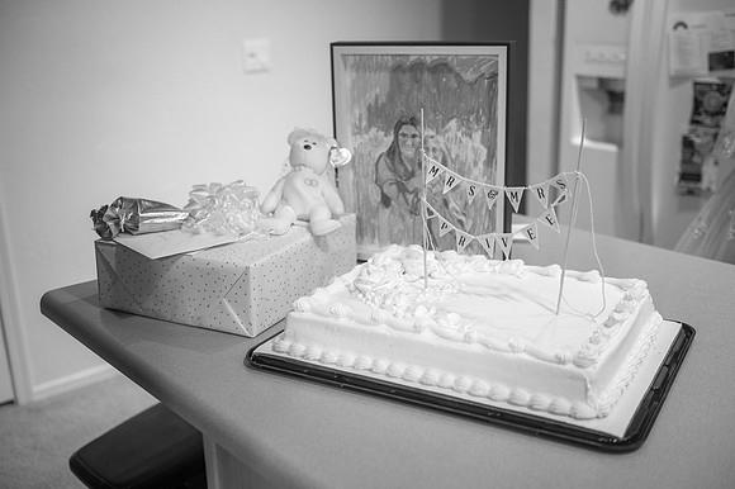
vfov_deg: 33.4
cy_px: 244
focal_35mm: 40
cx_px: 368
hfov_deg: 48.5
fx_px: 816
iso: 1600
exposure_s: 1/200
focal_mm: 40
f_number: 3.2
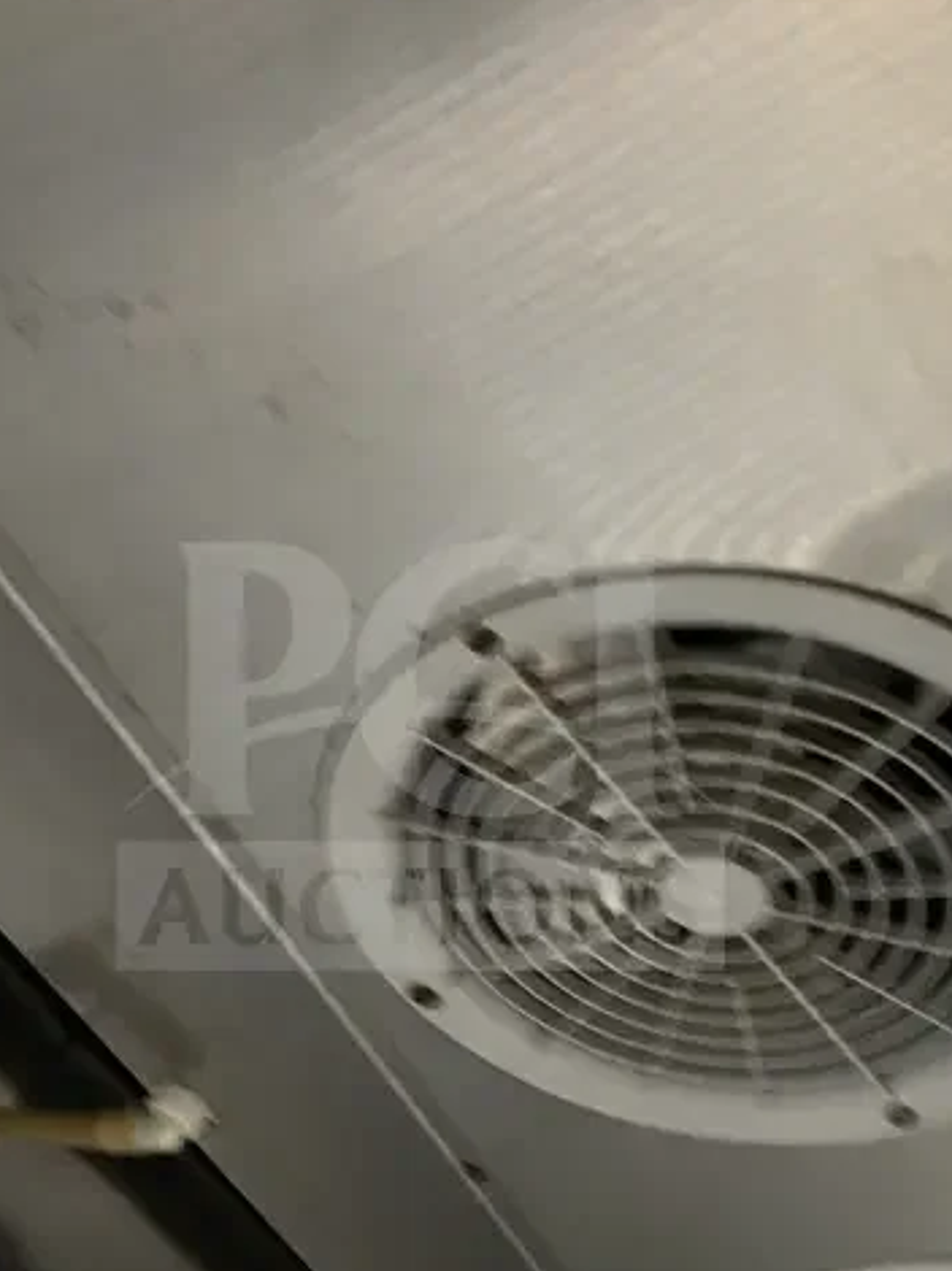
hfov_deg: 32.1
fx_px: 1652
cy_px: 756
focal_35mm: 45
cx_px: 419
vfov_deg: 41.9
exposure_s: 1/30
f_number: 1.8
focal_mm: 4.25
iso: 800
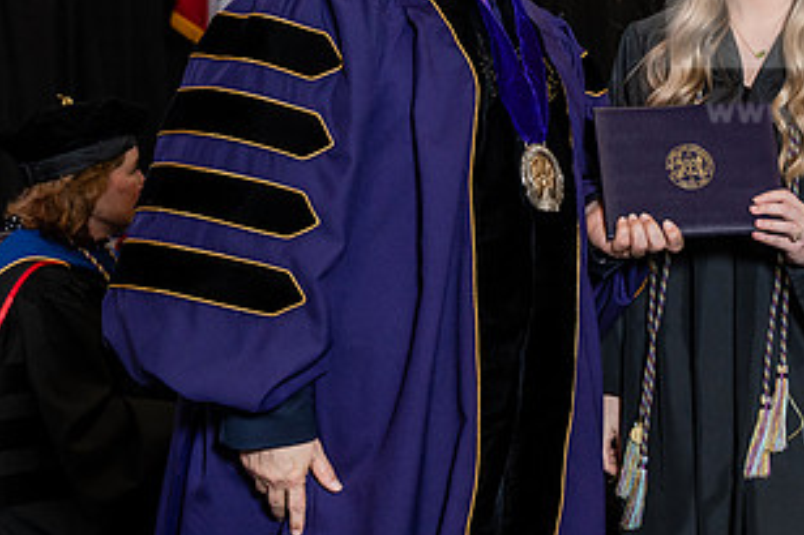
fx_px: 2946
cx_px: 587
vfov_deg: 10.4
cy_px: 166
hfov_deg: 15.5
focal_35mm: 132
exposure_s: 1/200
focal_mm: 70
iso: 1250
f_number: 5
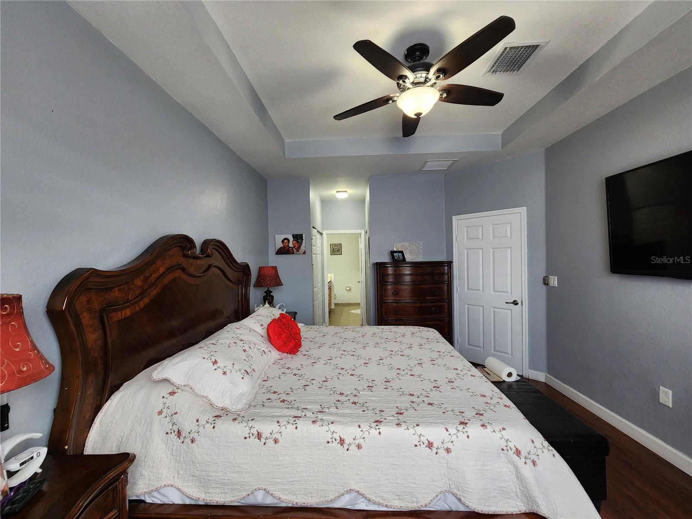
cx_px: 346
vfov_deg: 89.9
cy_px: 260
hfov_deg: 106.2
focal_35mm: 13
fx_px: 260
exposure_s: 1/60
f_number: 2.2
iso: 160
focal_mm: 2.2
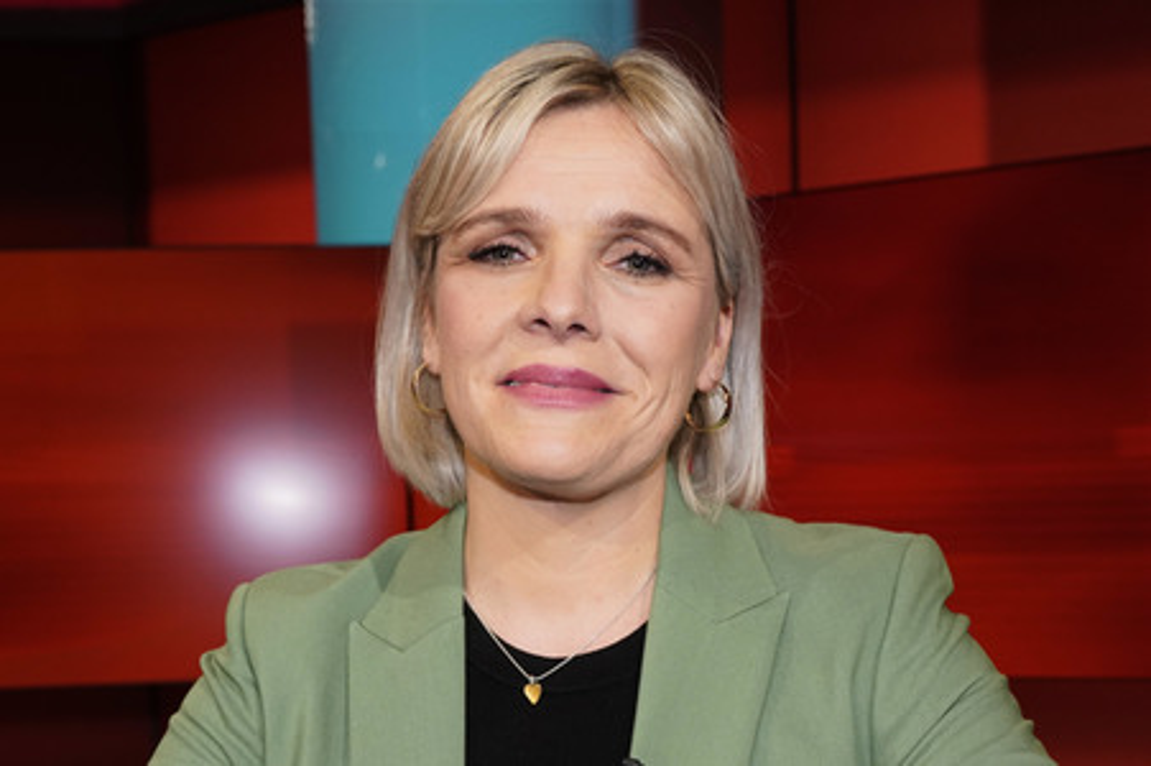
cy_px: 383
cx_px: 576
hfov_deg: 60.3
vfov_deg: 42.3
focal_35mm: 31
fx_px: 990
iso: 1600
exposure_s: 1/160
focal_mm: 31
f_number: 5
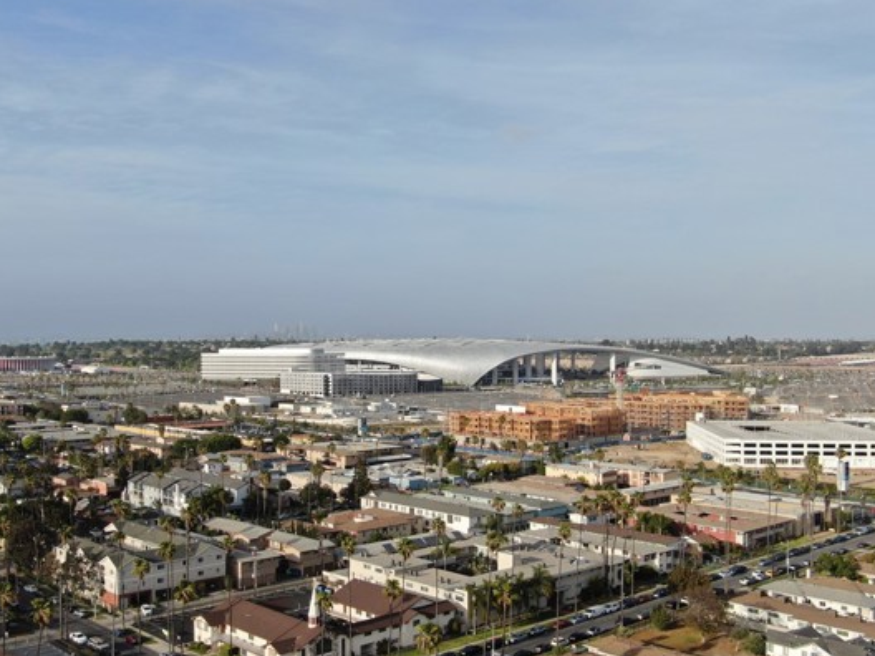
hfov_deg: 46.7
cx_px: 384
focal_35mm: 40
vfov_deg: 36.0
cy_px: 345
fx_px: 1011
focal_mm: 5.69
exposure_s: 1/1000
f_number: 3.2
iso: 100
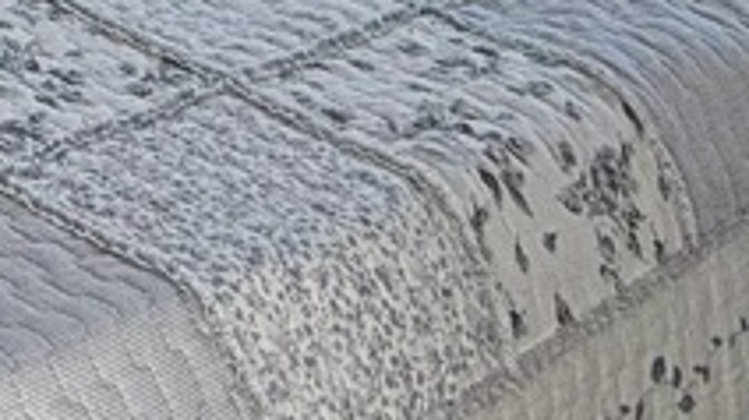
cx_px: -480
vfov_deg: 8.2
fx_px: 2283
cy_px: -995
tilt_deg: -0.3
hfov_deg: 16.4
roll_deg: +0.1
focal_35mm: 115
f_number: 2.2
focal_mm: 2.22
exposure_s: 1/121
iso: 50
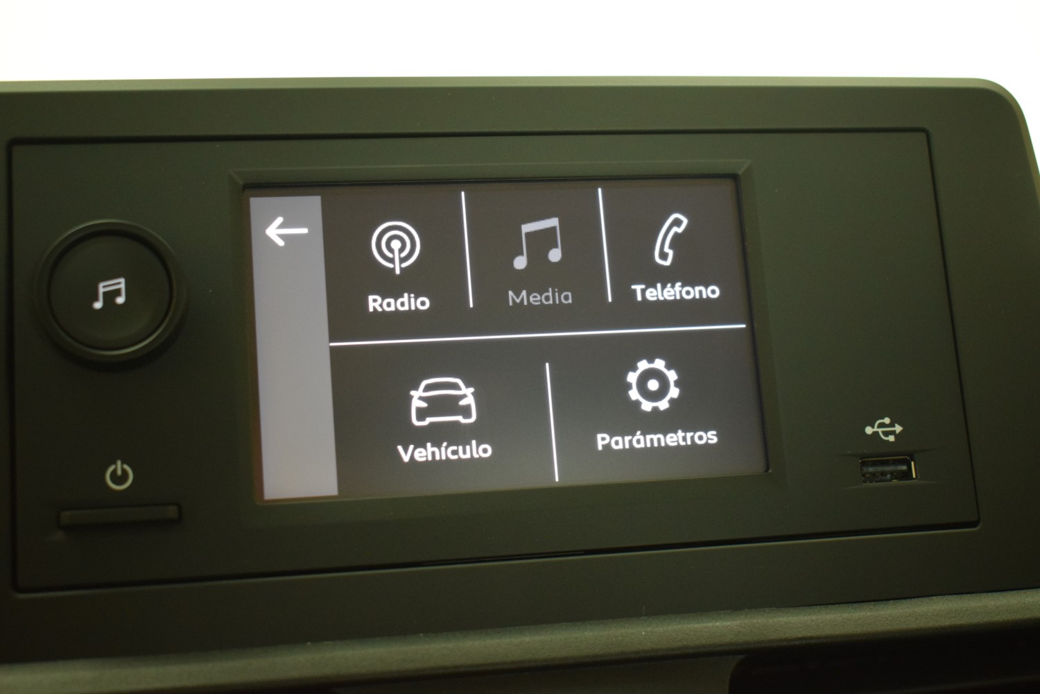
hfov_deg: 38.9
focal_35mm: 51
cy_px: 347
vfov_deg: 26.5
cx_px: 520
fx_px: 1473
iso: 2200
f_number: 4.5
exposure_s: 1/60
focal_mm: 34
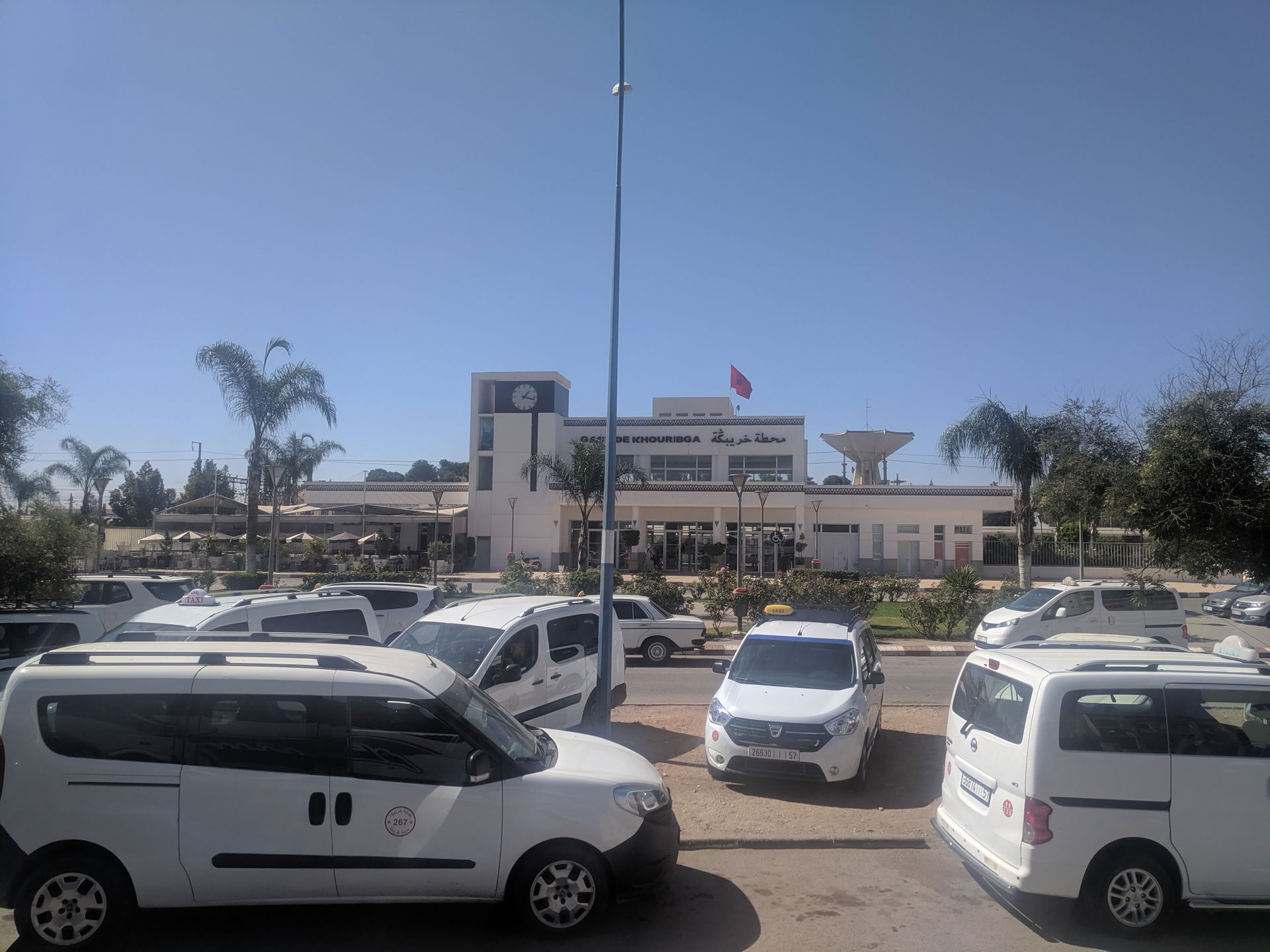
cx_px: 635
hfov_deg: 67.3
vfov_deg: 53.1
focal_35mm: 26
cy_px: 476
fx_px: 954
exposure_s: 1/1149
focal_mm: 4.67
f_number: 2
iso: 45
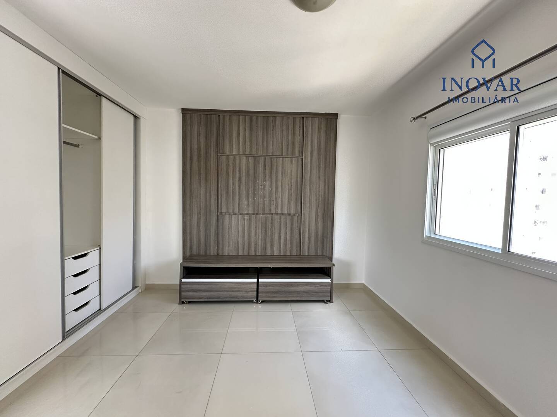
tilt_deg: -3.7
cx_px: 278
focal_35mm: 14
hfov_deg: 102.1
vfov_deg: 85.7
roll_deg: -1.8
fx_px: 225
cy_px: 208
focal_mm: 2.22
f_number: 2.2
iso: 200
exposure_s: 1/99
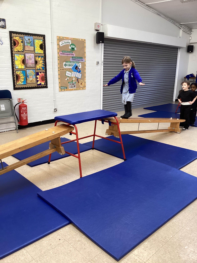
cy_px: 132
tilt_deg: -16.2
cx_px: 98
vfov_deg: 58.4
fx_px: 235
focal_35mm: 31
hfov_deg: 45.4
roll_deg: -0.9
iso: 125
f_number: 2.4
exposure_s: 1/50
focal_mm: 3.3
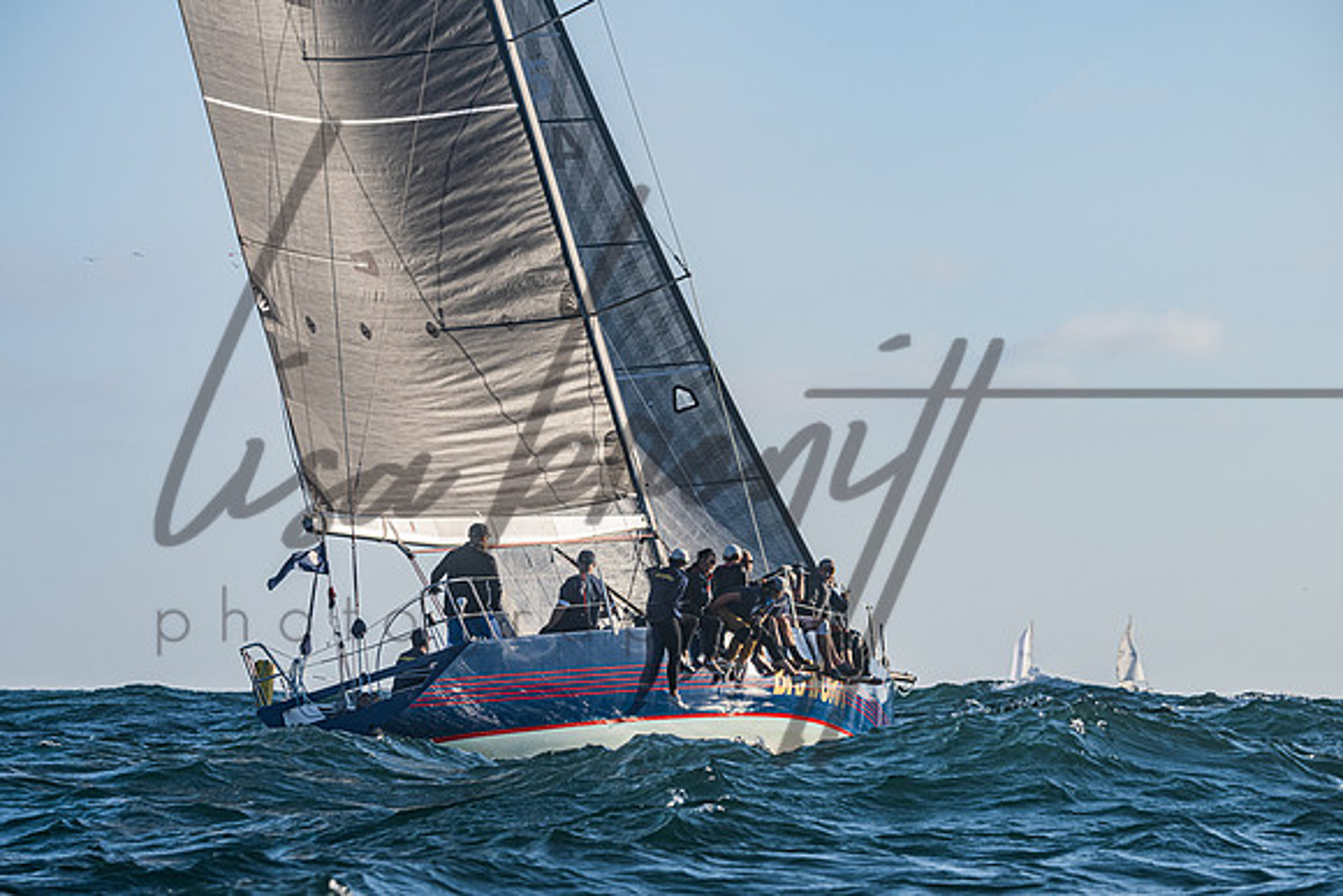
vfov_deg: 6.1
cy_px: 509
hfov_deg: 9.1
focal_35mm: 225
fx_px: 8404
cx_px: 666
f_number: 6.3
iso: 400
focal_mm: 180
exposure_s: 1/2000
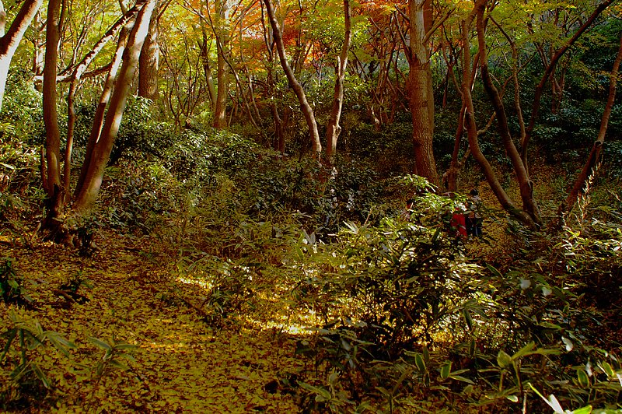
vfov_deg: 31.8
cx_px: 311
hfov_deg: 46.4
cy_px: 207
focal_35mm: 42
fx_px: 725
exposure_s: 1/60
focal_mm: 28
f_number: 4
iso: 400
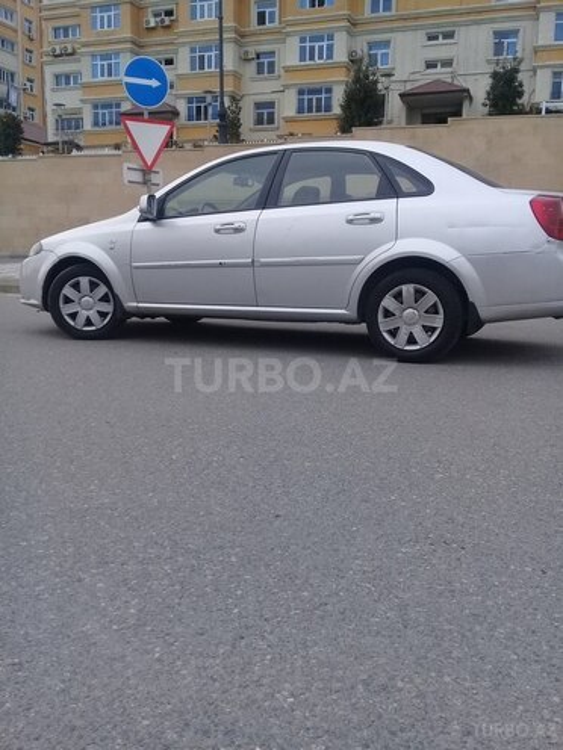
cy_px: 375
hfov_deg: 45.4
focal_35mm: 31
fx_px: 672
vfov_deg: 58.4
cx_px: 282
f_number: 2.2
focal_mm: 3.3
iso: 50
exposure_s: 1/281
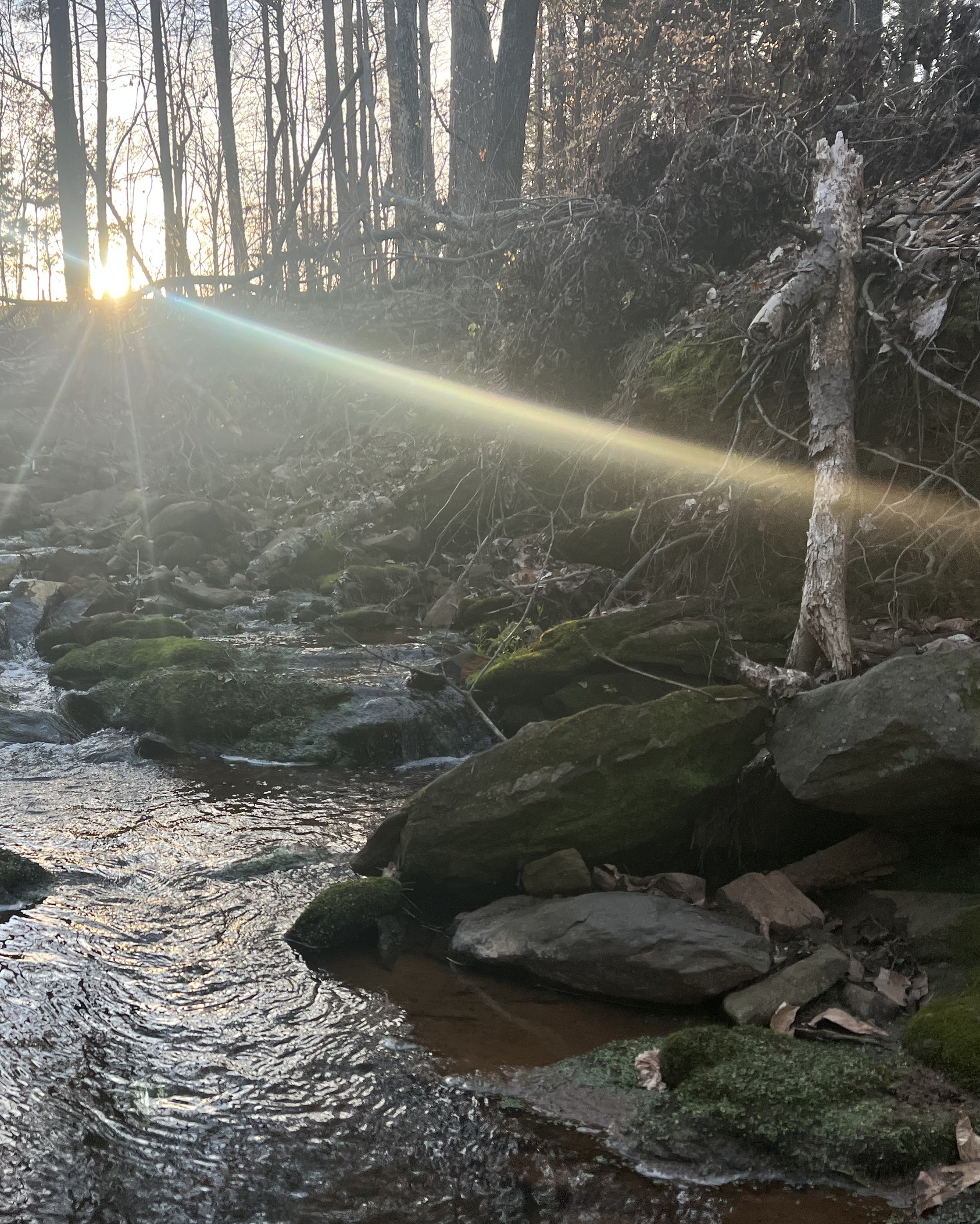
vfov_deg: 49.0
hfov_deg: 37.8
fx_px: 1341
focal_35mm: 37
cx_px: 123
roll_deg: +1.6
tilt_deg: -8.8
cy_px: 666
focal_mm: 5.7
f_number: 1.5
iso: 50
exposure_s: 1/733
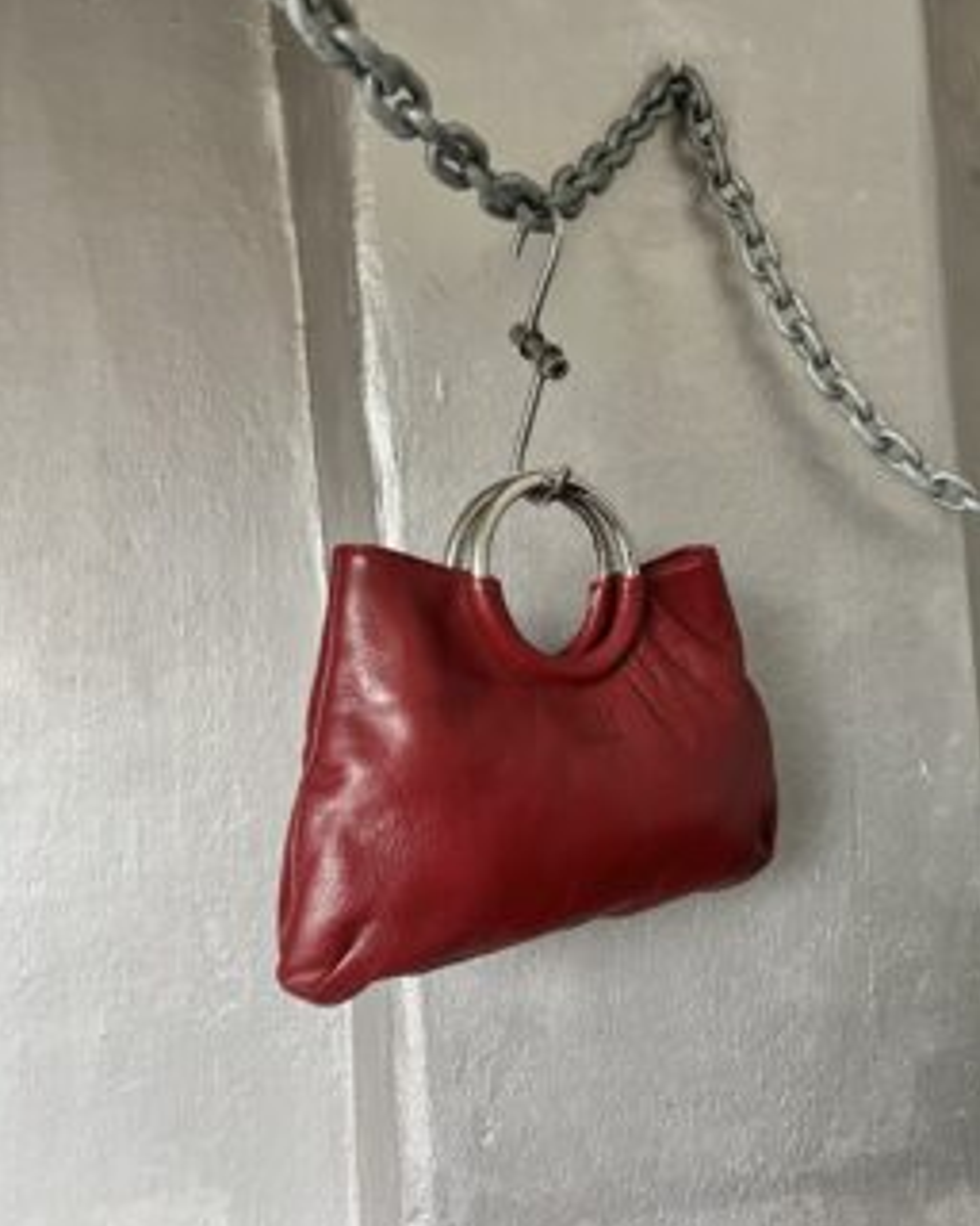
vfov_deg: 62.2
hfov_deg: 51.5
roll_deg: +0.1
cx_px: 492
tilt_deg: +3.5
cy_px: 577
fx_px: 1015
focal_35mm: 28
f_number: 1.5
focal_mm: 5.7
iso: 320
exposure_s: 1/60
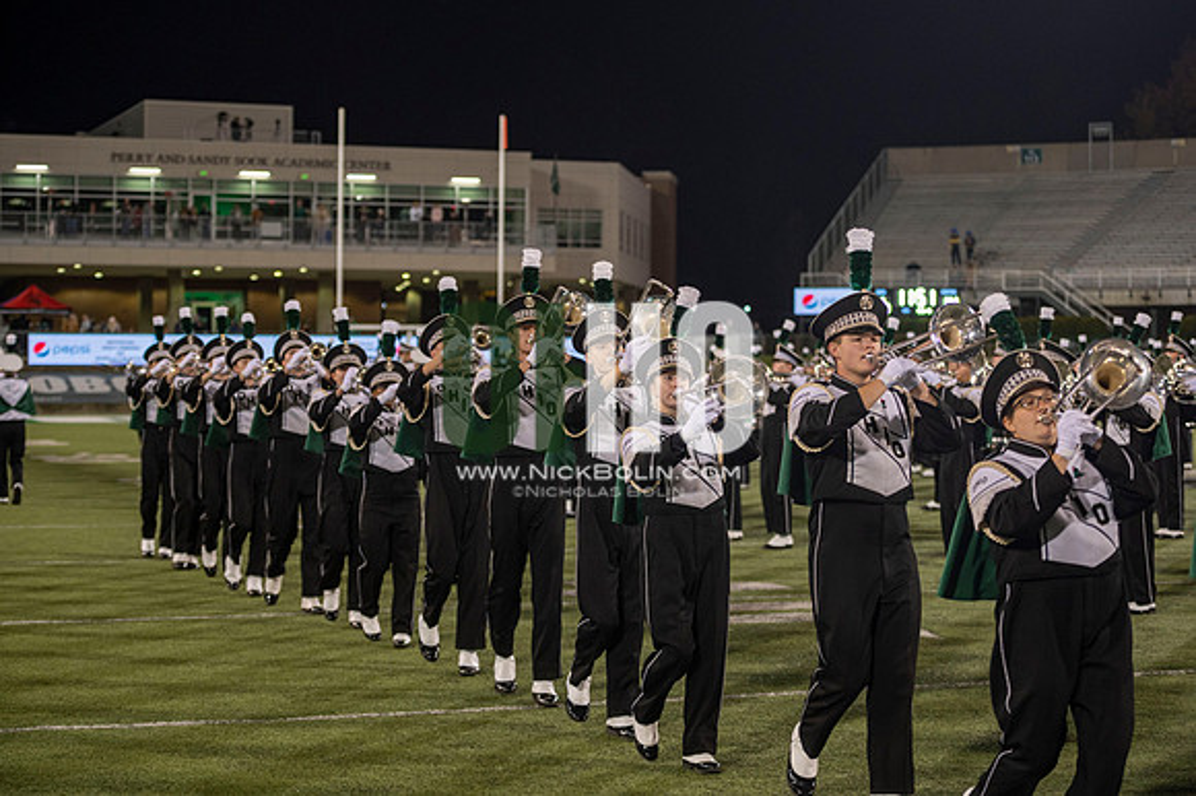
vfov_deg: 19.4
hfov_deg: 28.9
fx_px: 2324
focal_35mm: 70
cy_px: 398
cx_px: 598
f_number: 2.8
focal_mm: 70
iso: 1000
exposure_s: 1/500
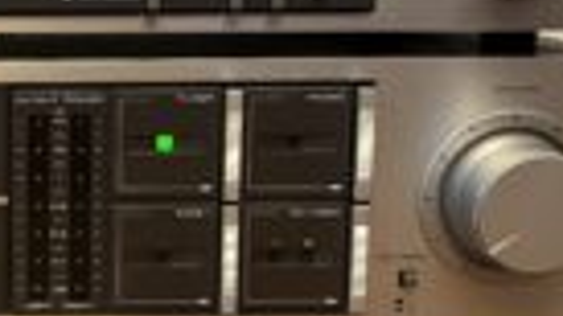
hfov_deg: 24.2
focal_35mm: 83
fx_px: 1239
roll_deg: +0.3
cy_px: 123
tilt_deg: -10.0
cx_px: -25
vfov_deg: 14.5
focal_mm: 5.1
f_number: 1.6
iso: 640
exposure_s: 1/33
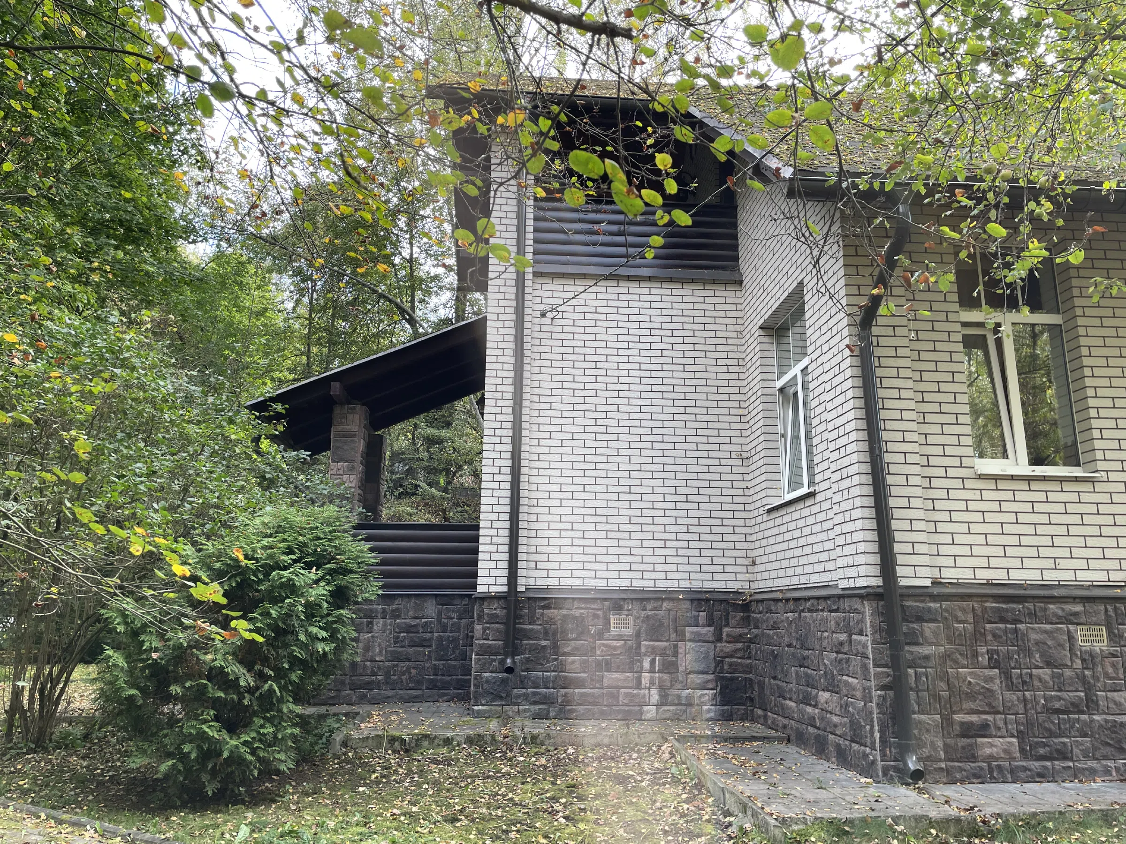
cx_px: 563
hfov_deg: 67.3
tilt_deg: +12.9
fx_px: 846
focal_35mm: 26
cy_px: 422
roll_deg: -0.1
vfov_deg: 53.1
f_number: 1.6
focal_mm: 4.2
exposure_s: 1/121
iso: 32
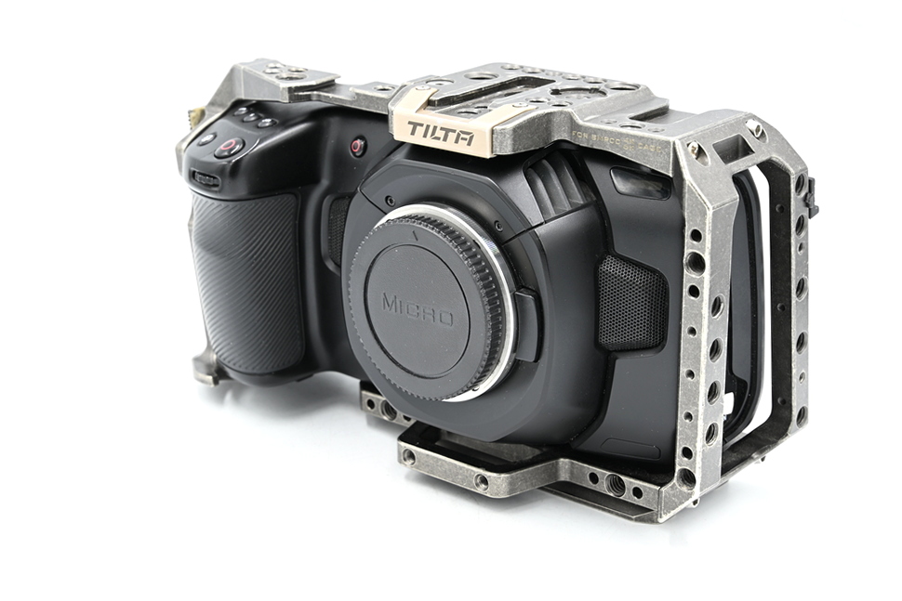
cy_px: 300
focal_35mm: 68
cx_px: 451
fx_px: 1704
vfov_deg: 20.0
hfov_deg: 29.7
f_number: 14
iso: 100
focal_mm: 68
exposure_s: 1/6
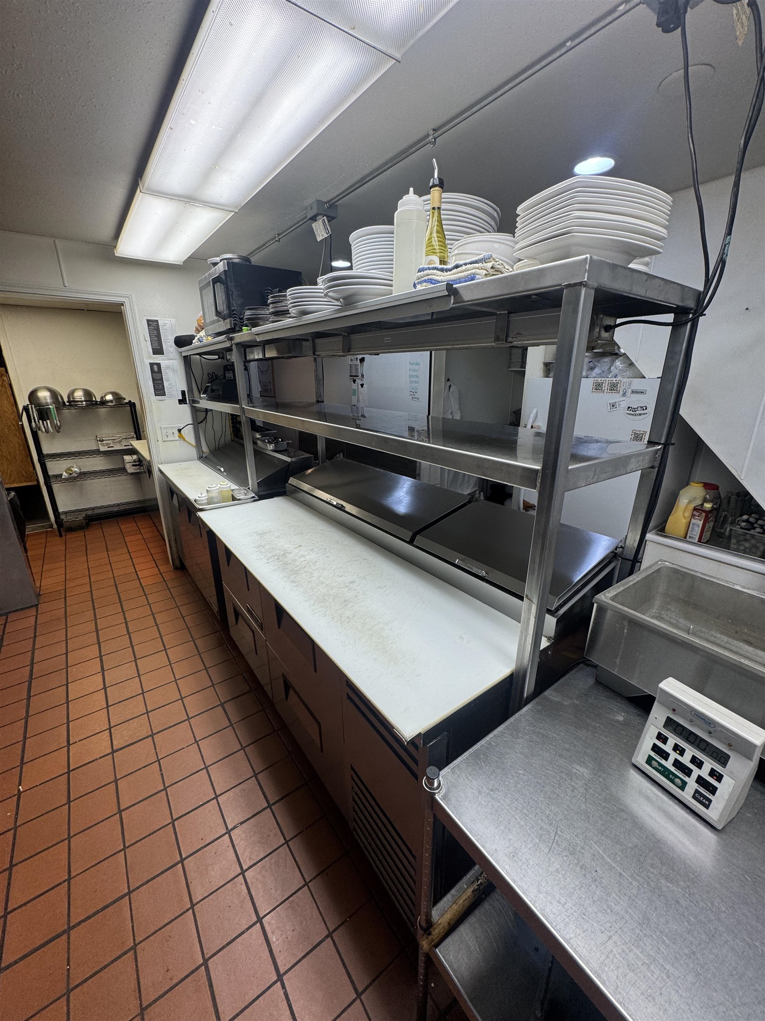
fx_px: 413
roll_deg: -1.2
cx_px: 382
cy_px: 510
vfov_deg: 102.1
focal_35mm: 14
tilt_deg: -16.8
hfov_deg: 85.7
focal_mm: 2.22
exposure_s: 1/120
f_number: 2.2
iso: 100
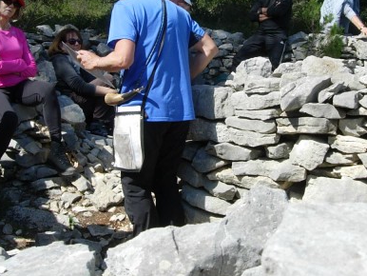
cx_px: 217
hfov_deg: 30.6
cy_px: 72
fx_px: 668
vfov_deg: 23.1
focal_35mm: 63
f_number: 4.8
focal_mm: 7.8
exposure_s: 1/456
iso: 64
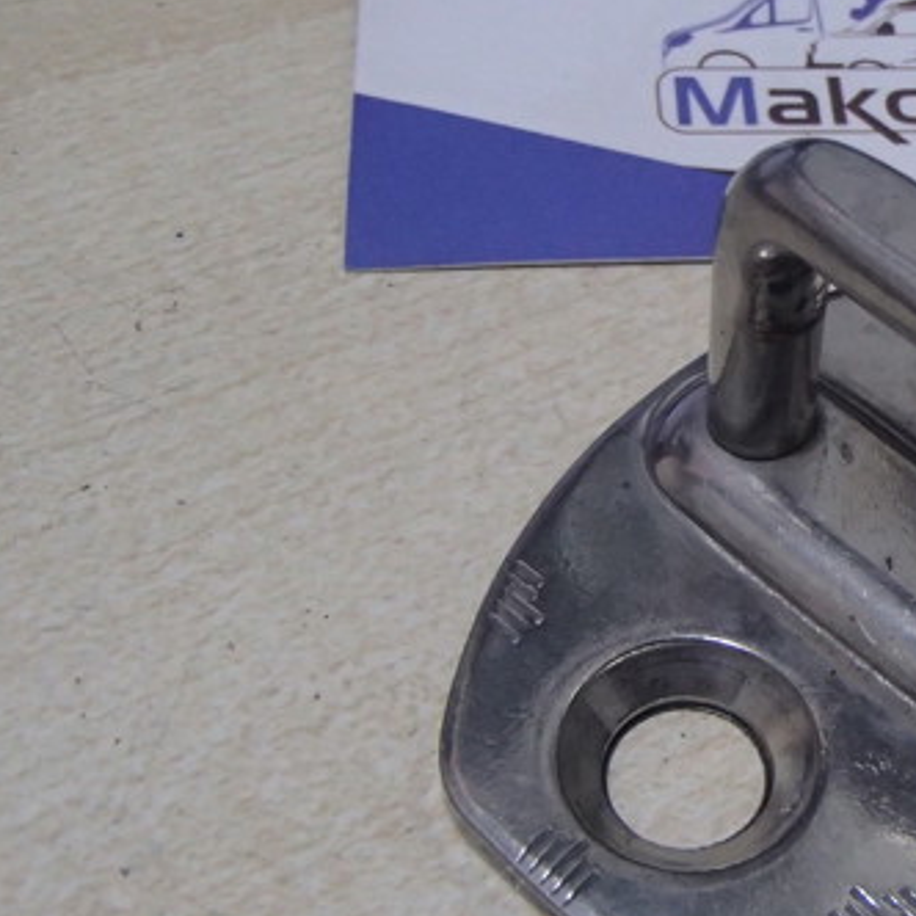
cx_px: 858
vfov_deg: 27.3
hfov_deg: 26.2
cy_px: 418
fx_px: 1886
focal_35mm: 63
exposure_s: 1/80
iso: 800
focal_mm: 6.64
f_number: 4.7
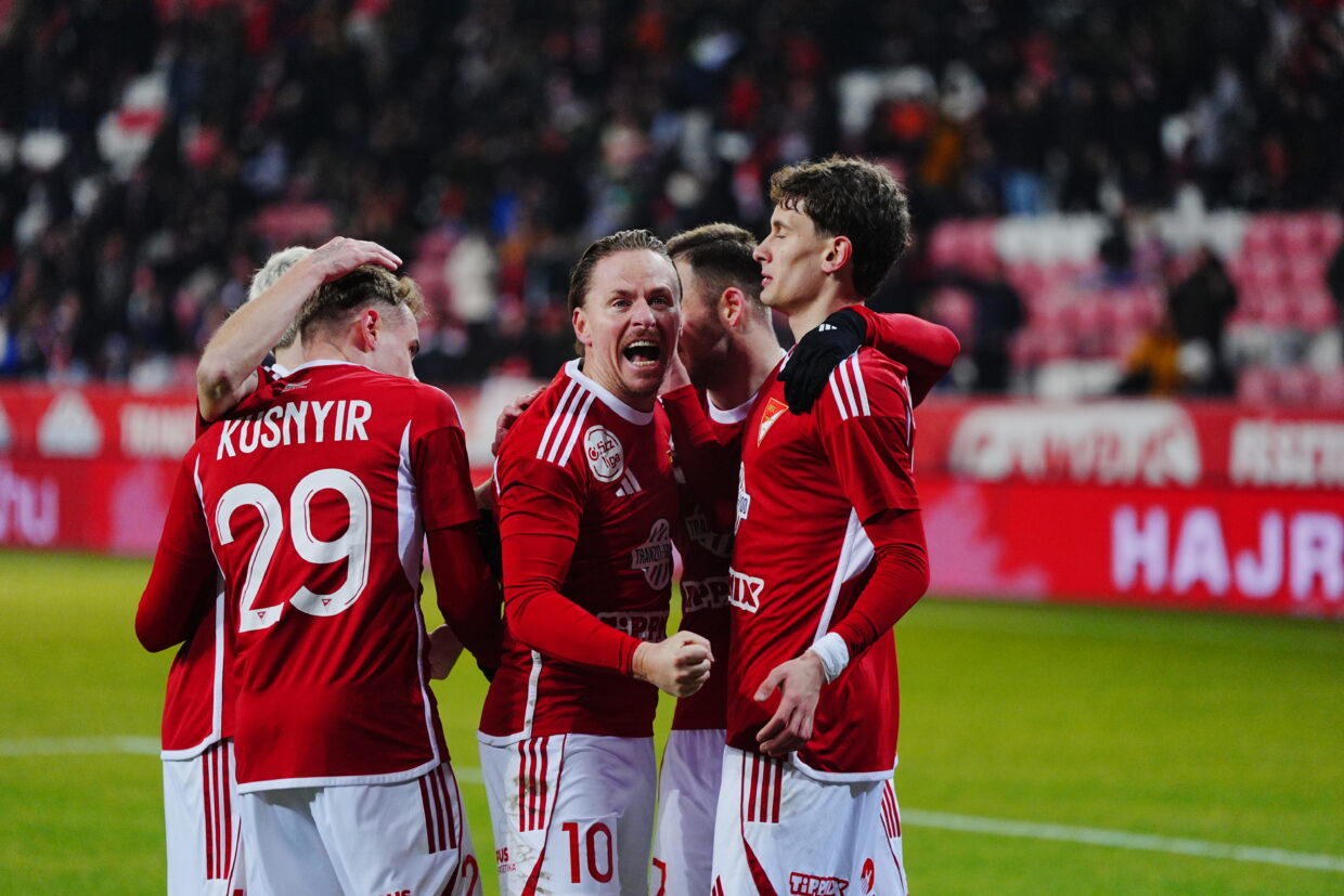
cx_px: 672
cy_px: 448
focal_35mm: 176
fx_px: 6571
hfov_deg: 11.7
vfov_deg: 7.8
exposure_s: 1/3200
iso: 2500
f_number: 3.2
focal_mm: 176
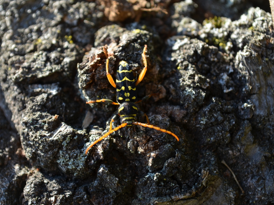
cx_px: 124
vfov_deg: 16.3
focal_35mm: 91
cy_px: 103
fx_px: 716
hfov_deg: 21.6
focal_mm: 55
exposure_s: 1/60
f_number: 8
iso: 125
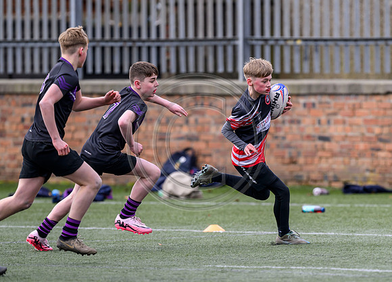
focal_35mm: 636
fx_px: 7097
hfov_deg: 3.2
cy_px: 161
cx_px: 284
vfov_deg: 2.3
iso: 500
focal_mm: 400
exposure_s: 1/1600
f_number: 3.5
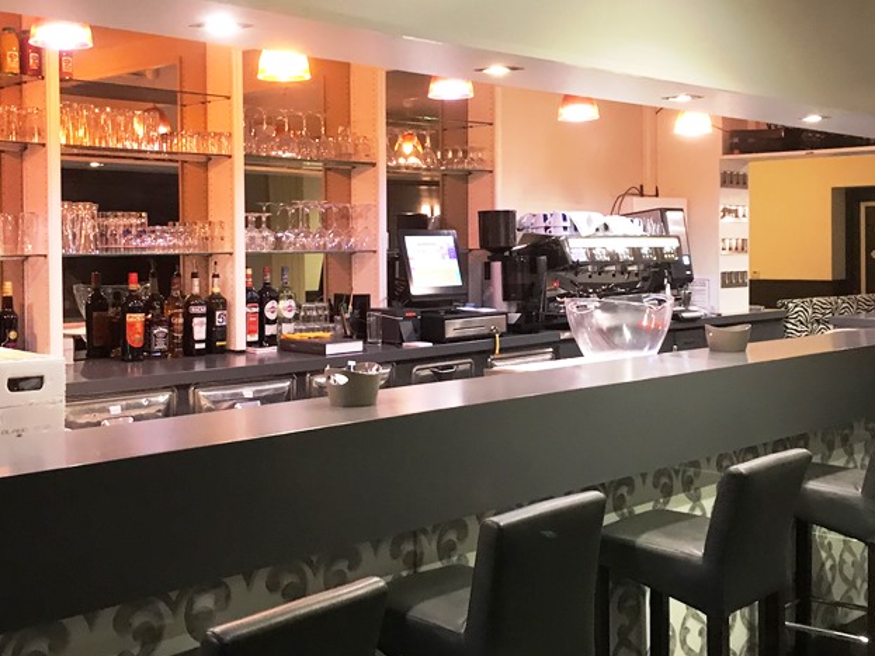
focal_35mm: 46
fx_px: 1163
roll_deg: +0.0
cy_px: 289
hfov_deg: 41.2
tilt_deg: -1.6
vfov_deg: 31.5
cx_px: 393
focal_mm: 3.99
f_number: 1.8
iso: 100
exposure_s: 1/11
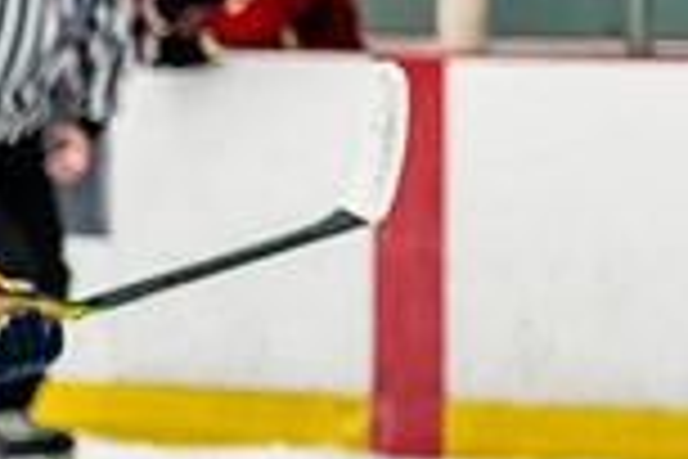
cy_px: 543
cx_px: -844
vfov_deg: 1.8
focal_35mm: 759
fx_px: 14504
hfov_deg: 2.7
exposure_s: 1/800
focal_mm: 102
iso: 3200
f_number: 2.8
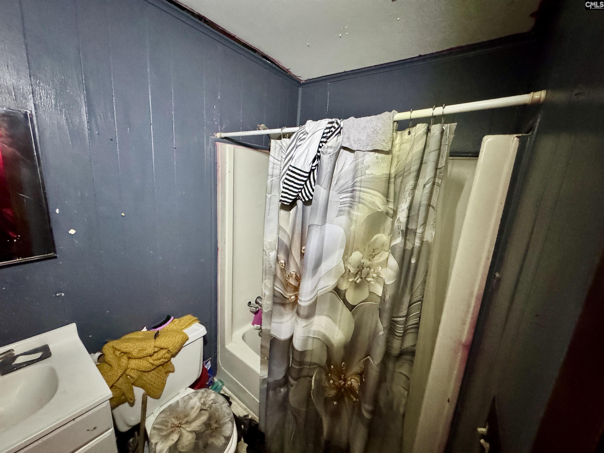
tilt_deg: -12.6
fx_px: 244
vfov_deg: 85.7
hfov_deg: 102.1
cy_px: 226
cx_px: 302
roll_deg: -5.1
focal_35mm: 14
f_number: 2.2
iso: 1250
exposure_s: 1/57
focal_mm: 2.22
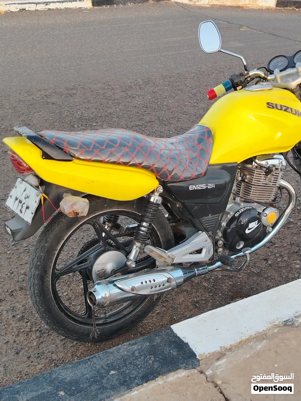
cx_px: 150
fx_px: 545
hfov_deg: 30.9
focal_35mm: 47
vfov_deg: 40.4
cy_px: 200
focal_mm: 5.25
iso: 160
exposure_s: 1/100
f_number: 1.75
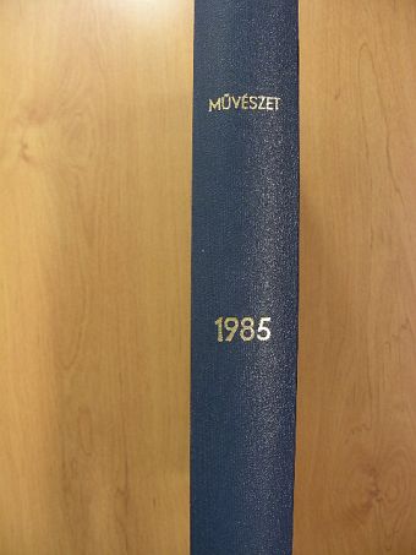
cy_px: 278
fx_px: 609
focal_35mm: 38
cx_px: 208
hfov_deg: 37.7
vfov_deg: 49.0
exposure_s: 1/16.5
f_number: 3.5
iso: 100
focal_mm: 6.3
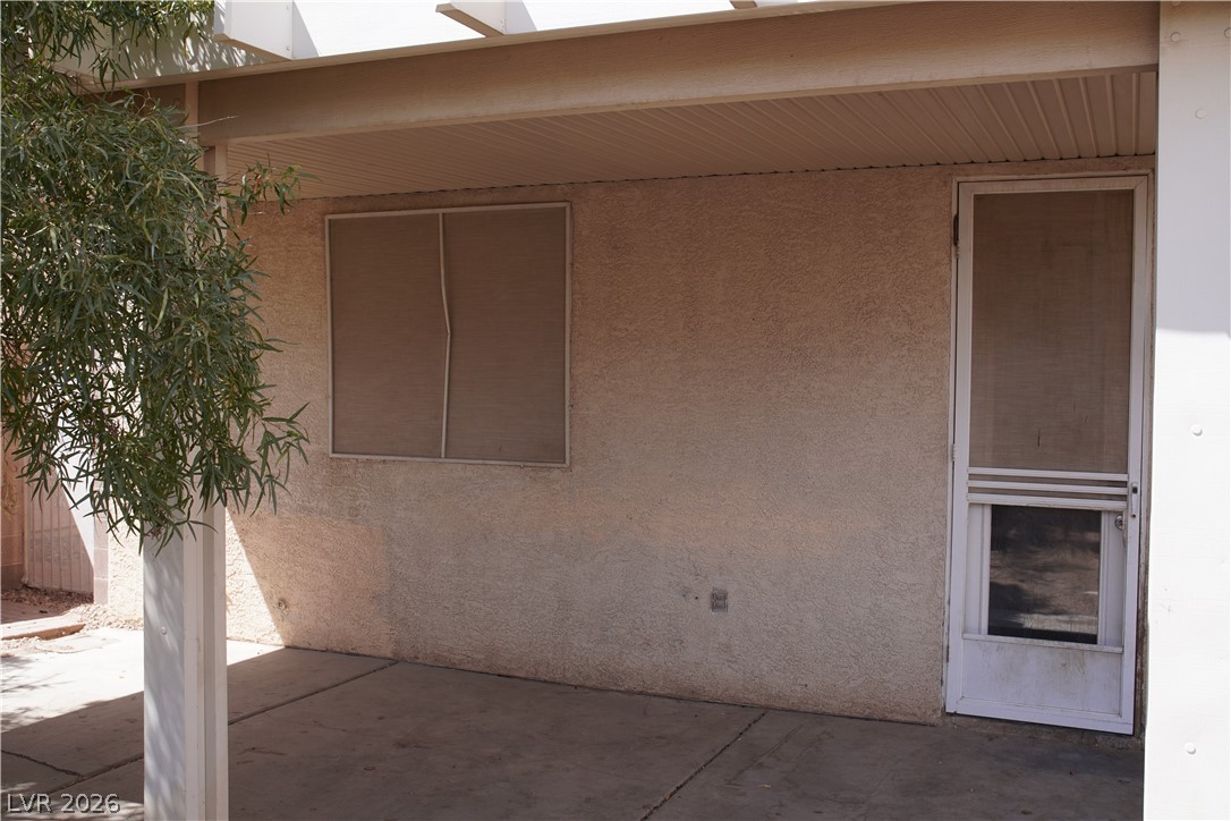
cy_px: 410
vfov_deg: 38.4
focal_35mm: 34
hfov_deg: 55.1
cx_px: 616
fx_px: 1180
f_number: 4.5
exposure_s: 1/250
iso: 100
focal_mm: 23
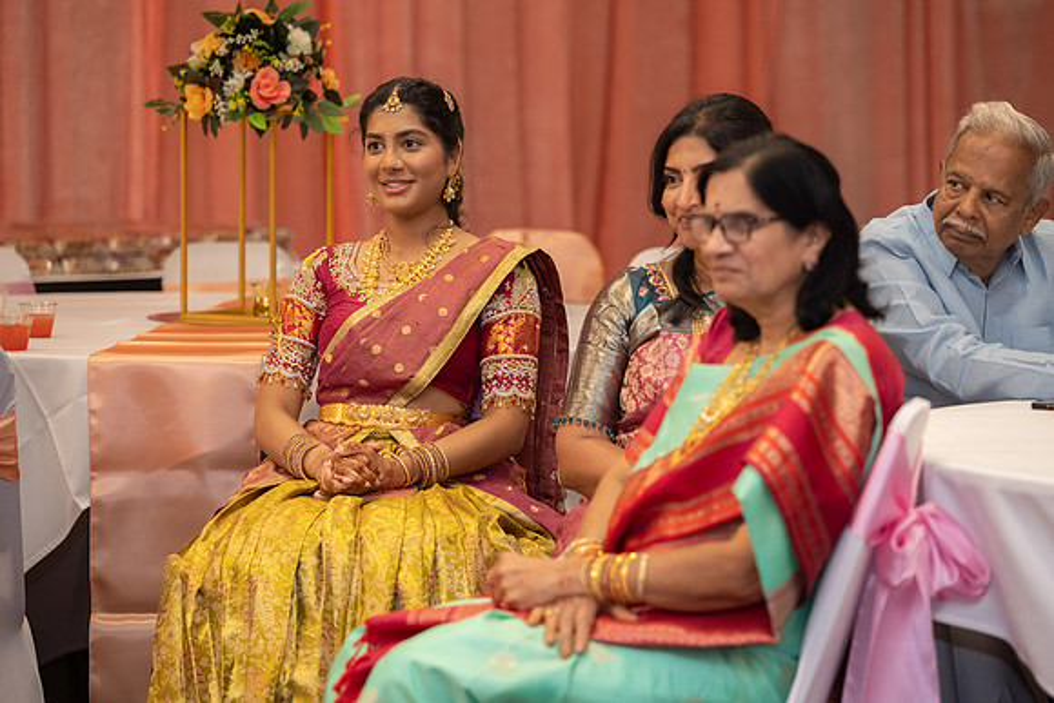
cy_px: 352
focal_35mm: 161
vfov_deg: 8.5
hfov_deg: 12.8
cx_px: 527
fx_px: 4717
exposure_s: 1/160
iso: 1000
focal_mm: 155
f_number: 3.5
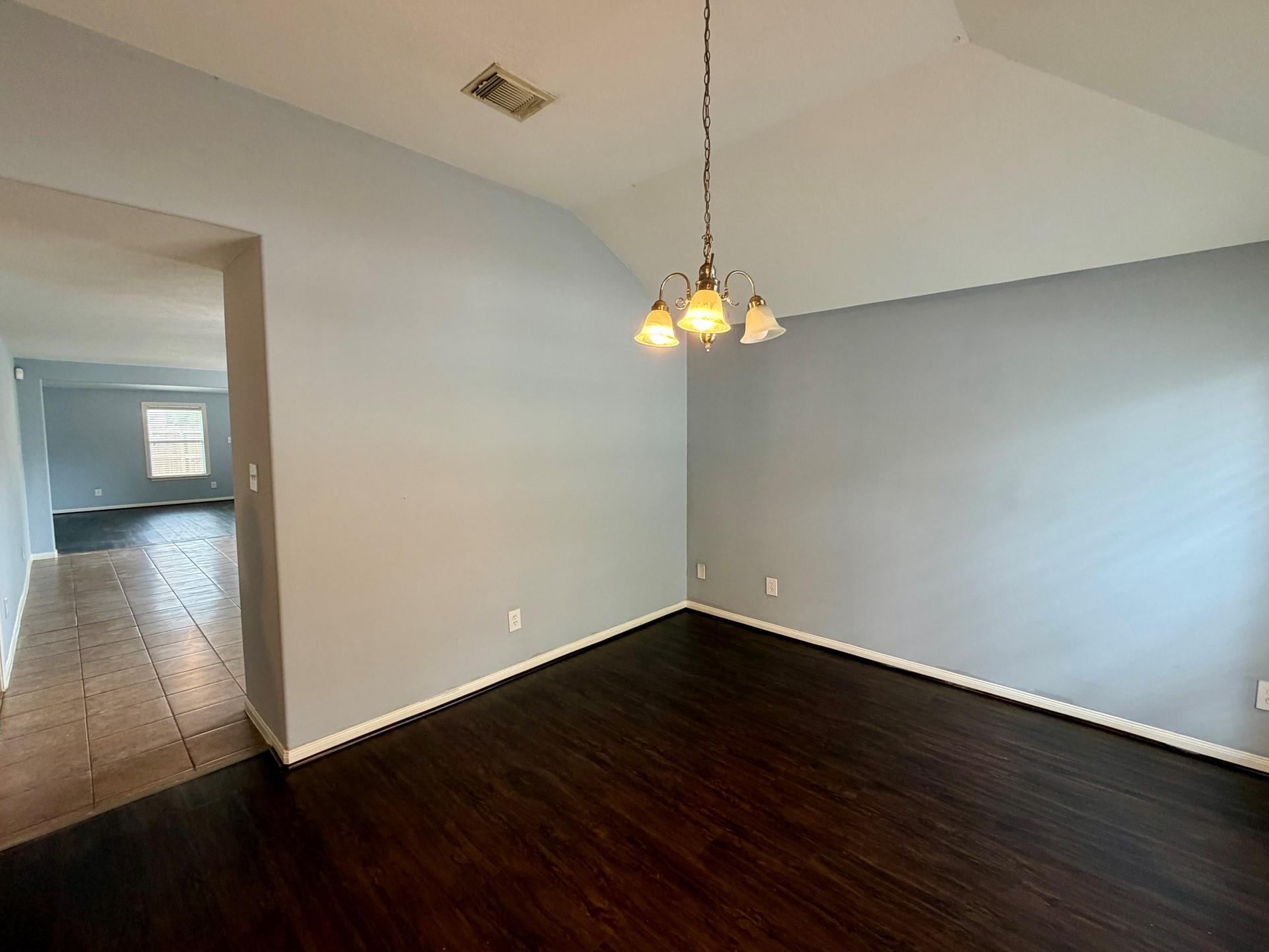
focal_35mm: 15
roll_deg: +0.3
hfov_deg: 98.2
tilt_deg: -4.5
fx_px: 550
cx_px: 635
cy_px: 467
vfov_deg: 81.8
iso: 250
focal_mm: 2.22
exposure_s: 1/60
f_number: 2.2
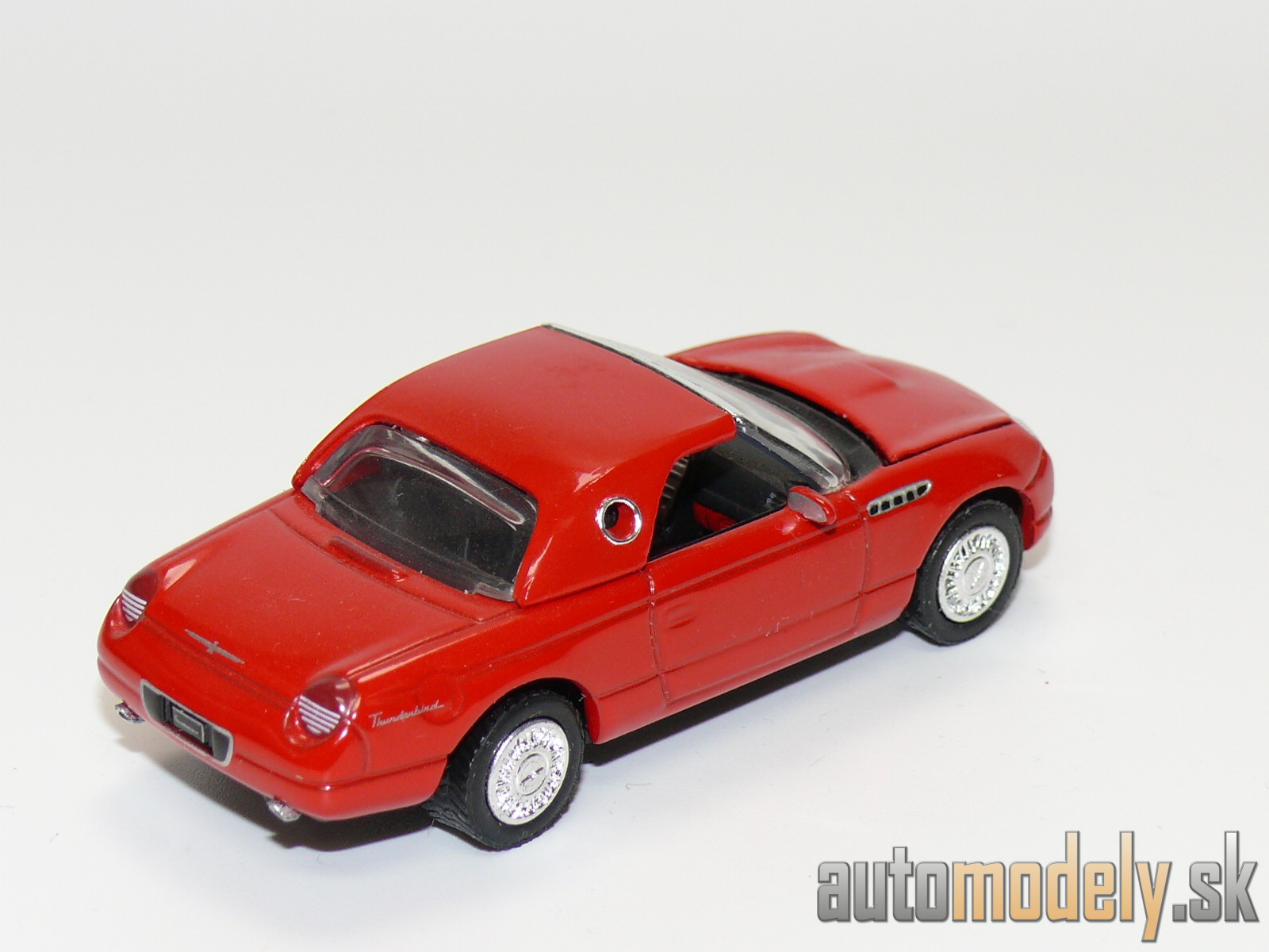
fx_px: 3959
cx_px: 634
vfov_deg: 13.7
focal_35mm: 108
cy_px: 476
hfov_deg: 18.2
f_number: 4
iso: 100
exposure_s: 1/30
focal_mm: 13.8
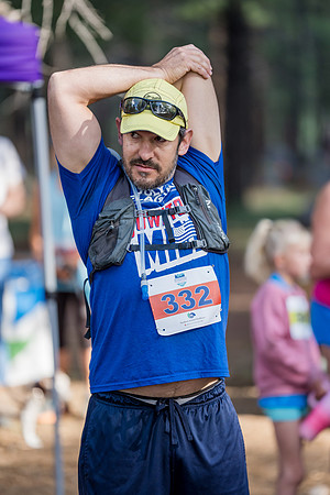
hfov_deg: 6.9
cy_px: 248
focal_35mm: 200
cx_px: 165
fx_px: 2750
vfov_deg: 10.3
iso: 500
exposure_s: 1/1000
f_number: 2.8
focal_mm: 200
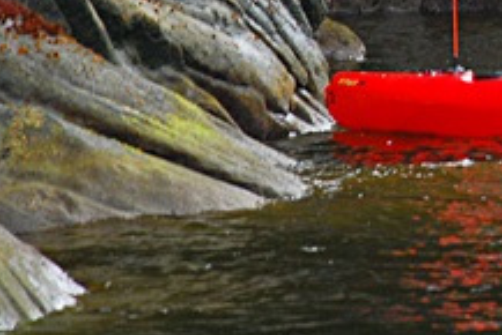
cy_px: -58
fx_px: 9279
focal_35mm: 665
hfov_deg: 3.1
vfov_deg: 2.1
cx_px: 666
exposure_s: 1/160
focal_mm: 120
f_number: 5.6
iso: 400
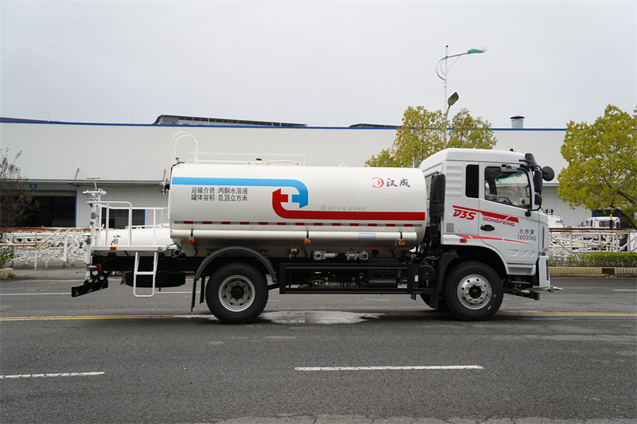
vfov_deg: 34.2
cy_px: 212
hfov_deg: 49.6
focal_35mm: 39
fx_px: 690
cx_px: 318
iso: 100
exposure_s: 1/640
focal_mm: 39
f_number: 4
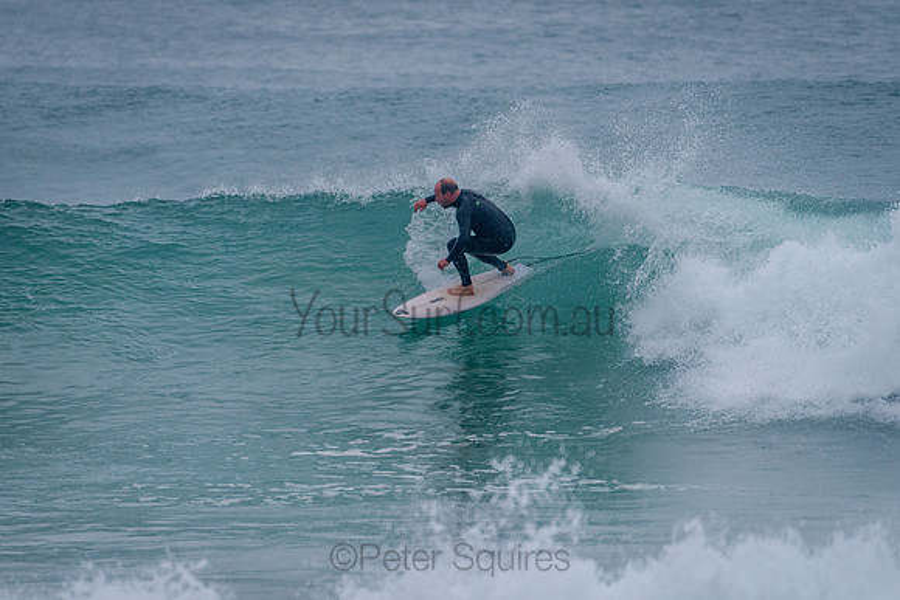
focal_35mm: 613
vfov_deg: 2.2
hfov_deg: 3.4
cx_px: 450
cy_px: 300
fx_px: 15316
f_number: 5.6
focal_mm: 500
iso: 640
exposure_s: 1/2000
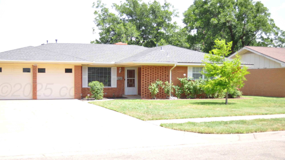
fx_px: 363
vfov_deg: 24.9
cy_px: 91
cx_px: 131
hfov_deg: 42.9
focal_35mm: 48
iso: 200
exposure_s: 1/400
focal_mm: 26
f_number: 10
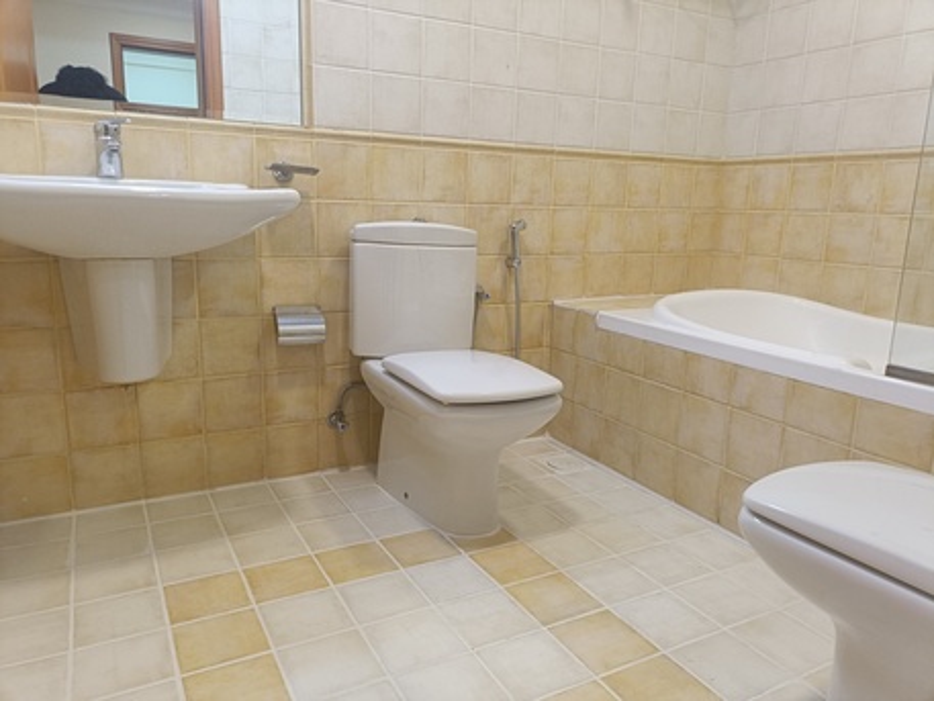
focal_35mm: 25
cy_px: 350
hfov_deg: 69.4
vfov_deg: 54.9
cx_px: 467
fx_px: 675
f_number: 1.7
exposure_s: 1/50
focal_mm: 4.7
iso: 786
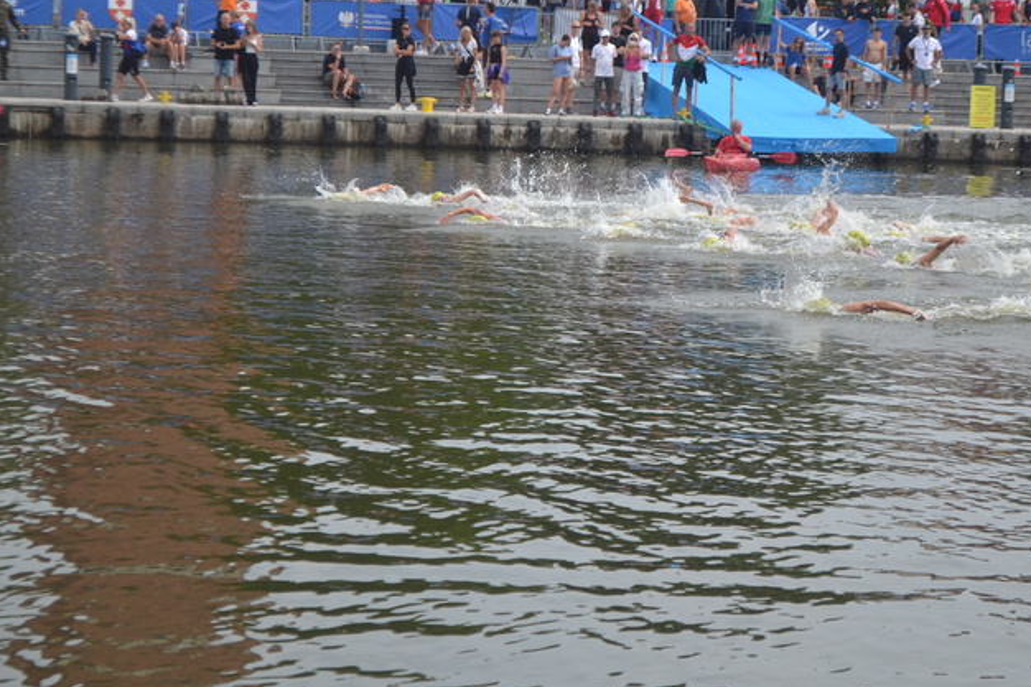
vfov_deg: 12.1
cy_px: 305
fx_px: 3226
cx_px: 599
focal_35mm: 113
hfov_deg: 18.1
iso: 400
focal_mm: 55
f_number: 5.6
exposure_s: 1/1600
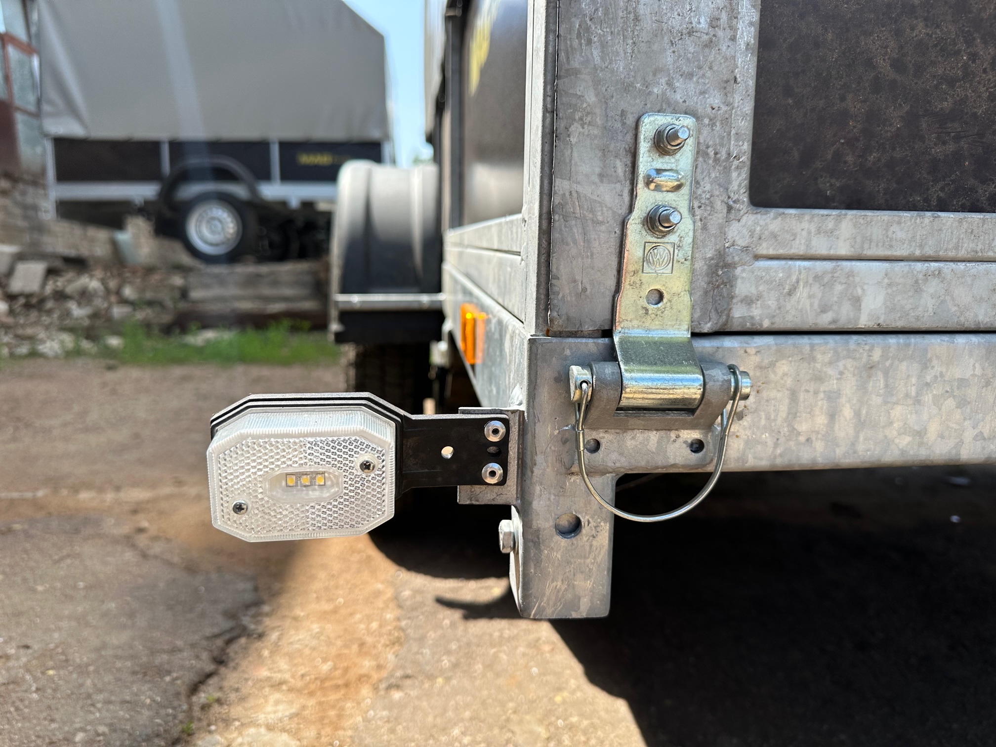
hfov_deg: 71.6
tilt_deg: -7.6
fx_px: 691
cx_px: 498
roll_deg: +1.3
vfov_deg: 56.8
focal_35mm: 24
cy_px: 374
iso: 80
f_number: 1.78
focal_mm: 6.86
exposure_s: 1/1812
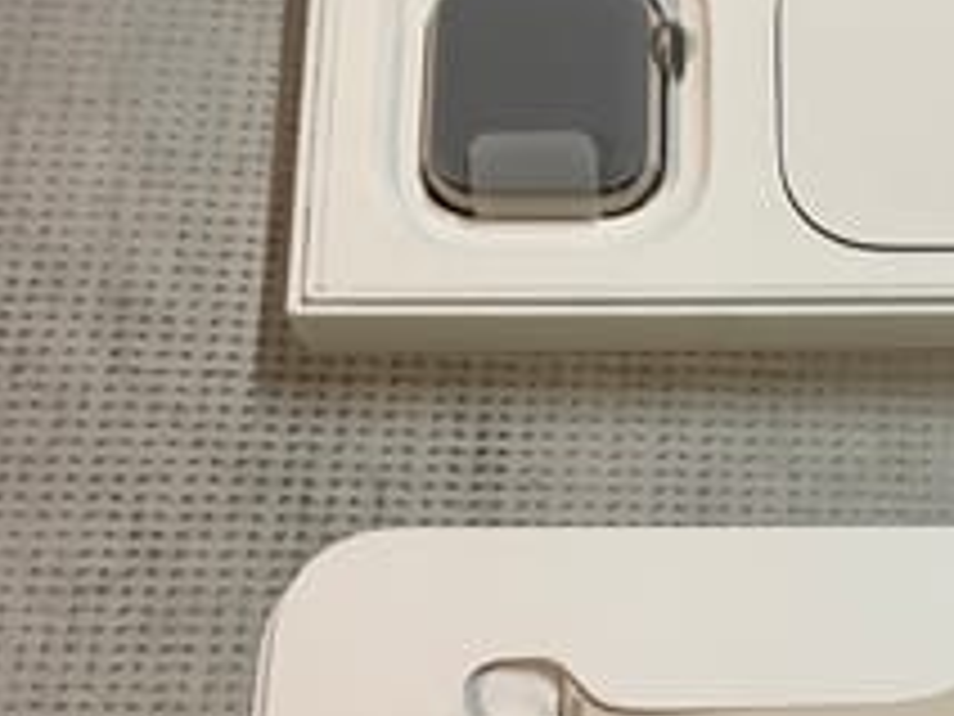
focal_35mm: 73
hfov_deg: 24.8
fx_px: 2012
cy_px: 439
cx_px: 1048
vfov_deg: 20.1
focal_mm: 3.3
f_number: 2.4
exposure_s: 1/50
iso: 100
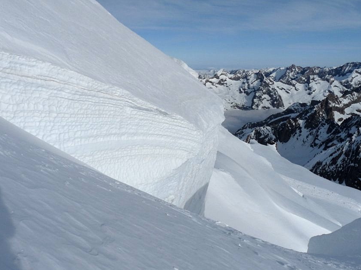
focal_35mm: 29
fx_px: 302
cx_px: 193
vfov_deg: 48.2
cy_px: 144
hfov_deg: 61.6
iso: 100
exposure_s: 1/640
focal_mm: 4.8
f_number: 8
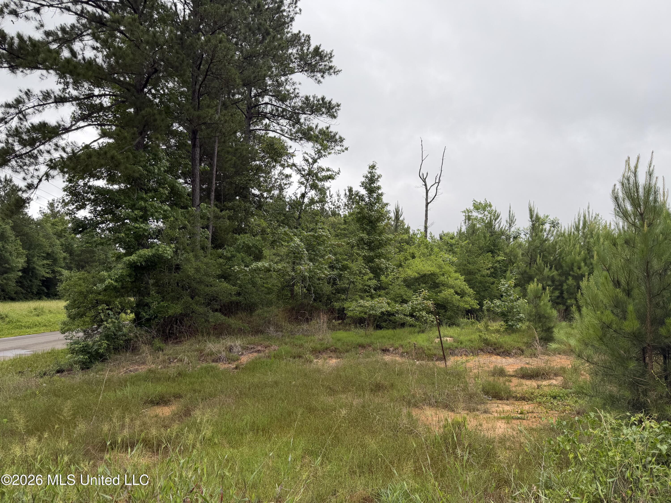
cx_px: 336
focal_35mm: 24
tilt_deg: +6.5
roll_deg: +0.5
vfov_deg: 56.8
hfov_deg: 71.6
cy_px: 252
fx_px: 465
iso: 64
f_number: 1.78
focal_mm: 6.76
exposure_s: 1/256
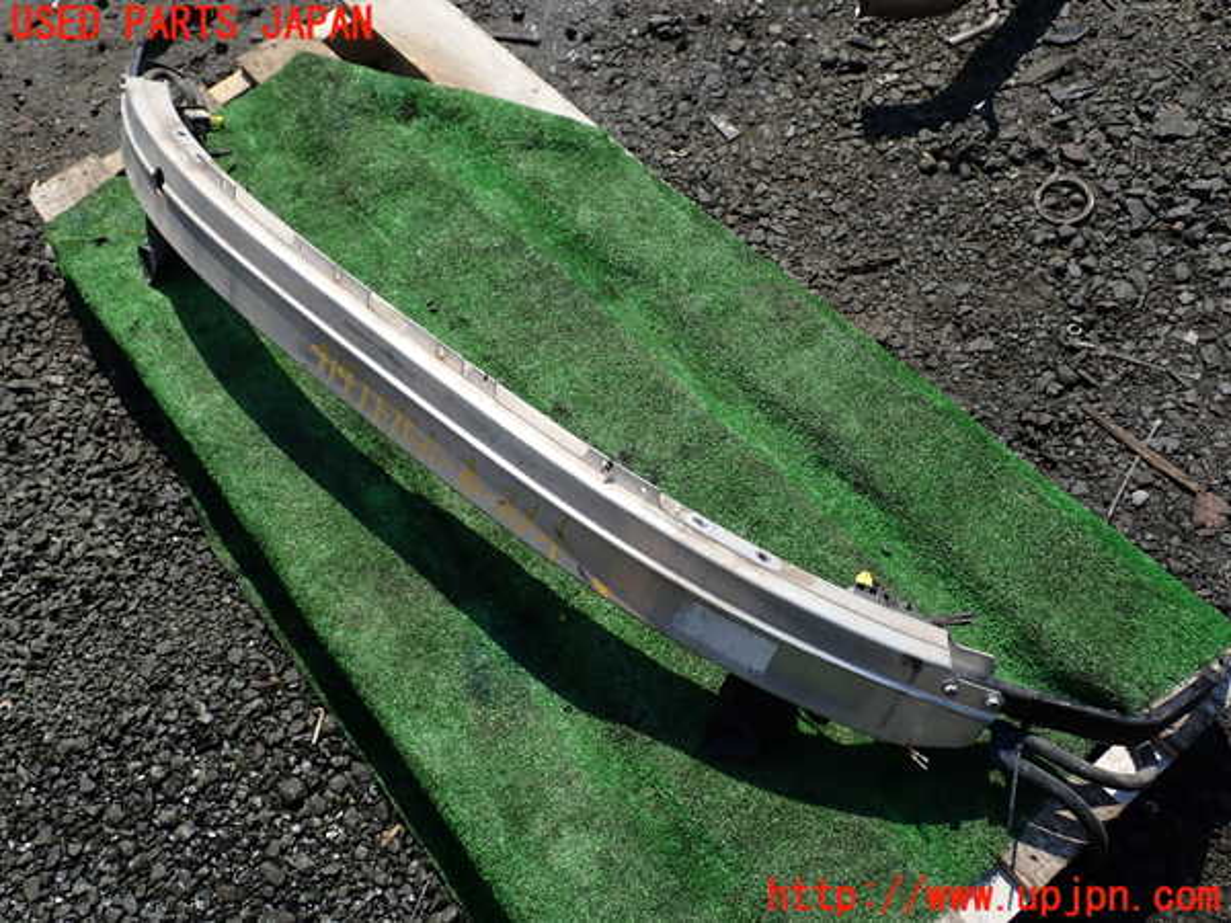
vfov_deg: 46.8
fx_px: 1067
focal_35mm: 30
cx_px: 616
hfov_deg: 60.0
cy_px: 462
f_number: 9
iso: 100
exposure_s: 1/160
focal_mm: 5.4
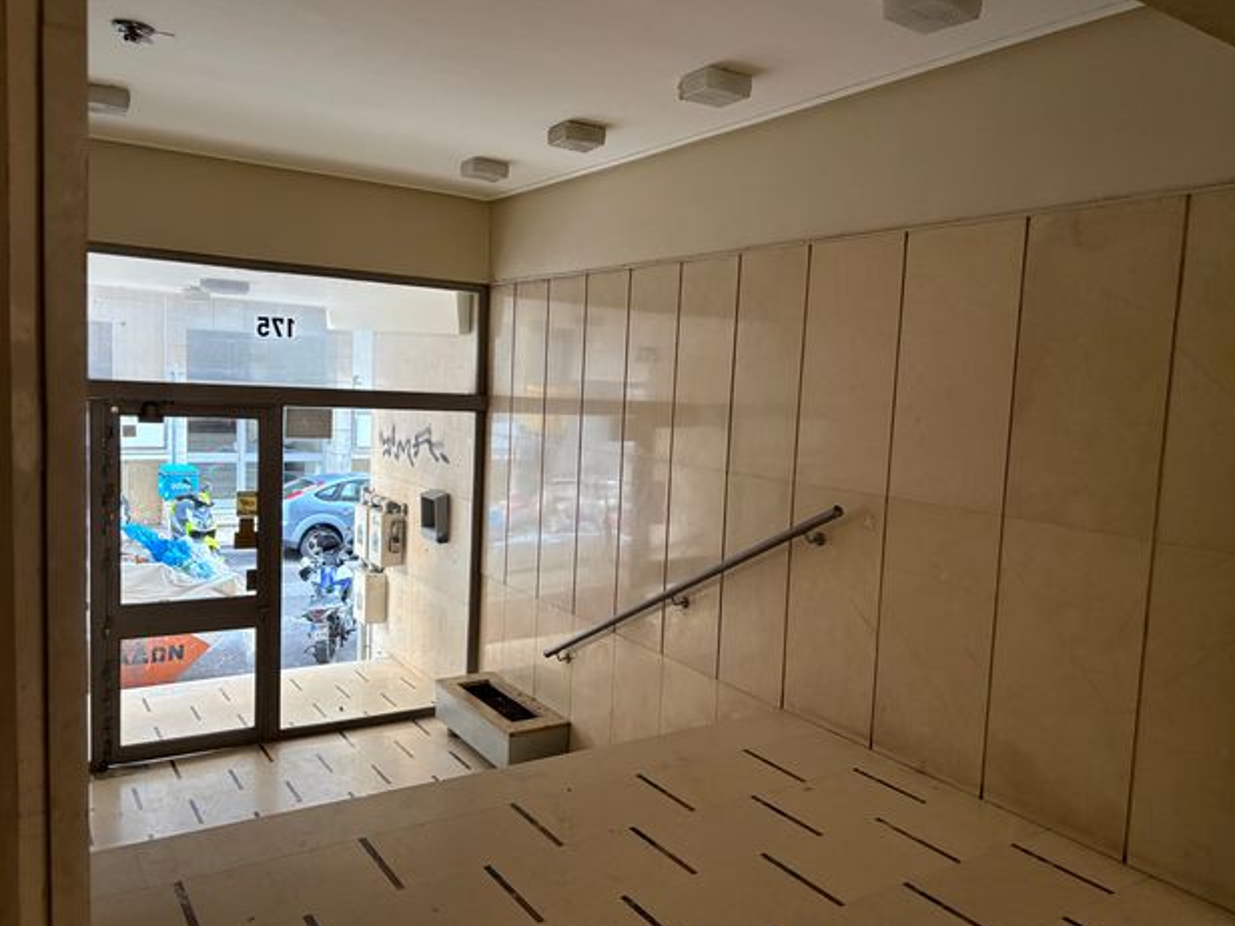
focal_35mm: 27
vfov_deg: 51.4
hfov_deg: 65.3
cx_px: 640
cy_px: 471
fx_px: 963
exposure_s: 1/50
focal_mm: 5.96
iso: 250
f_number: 1.6
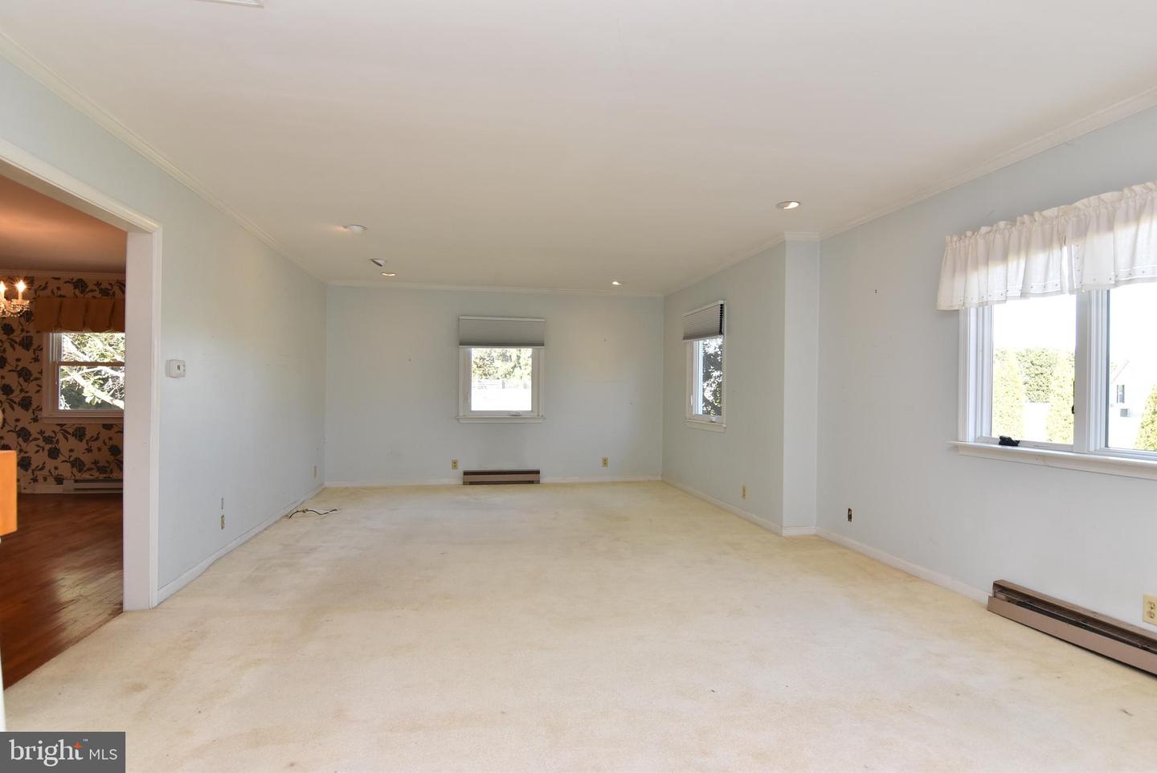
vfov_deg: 67.5
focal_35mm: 18
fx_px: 579
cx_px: 578
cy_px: 386
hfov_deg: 90.0
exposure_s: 1/40
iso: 400
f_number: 8
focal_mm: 12
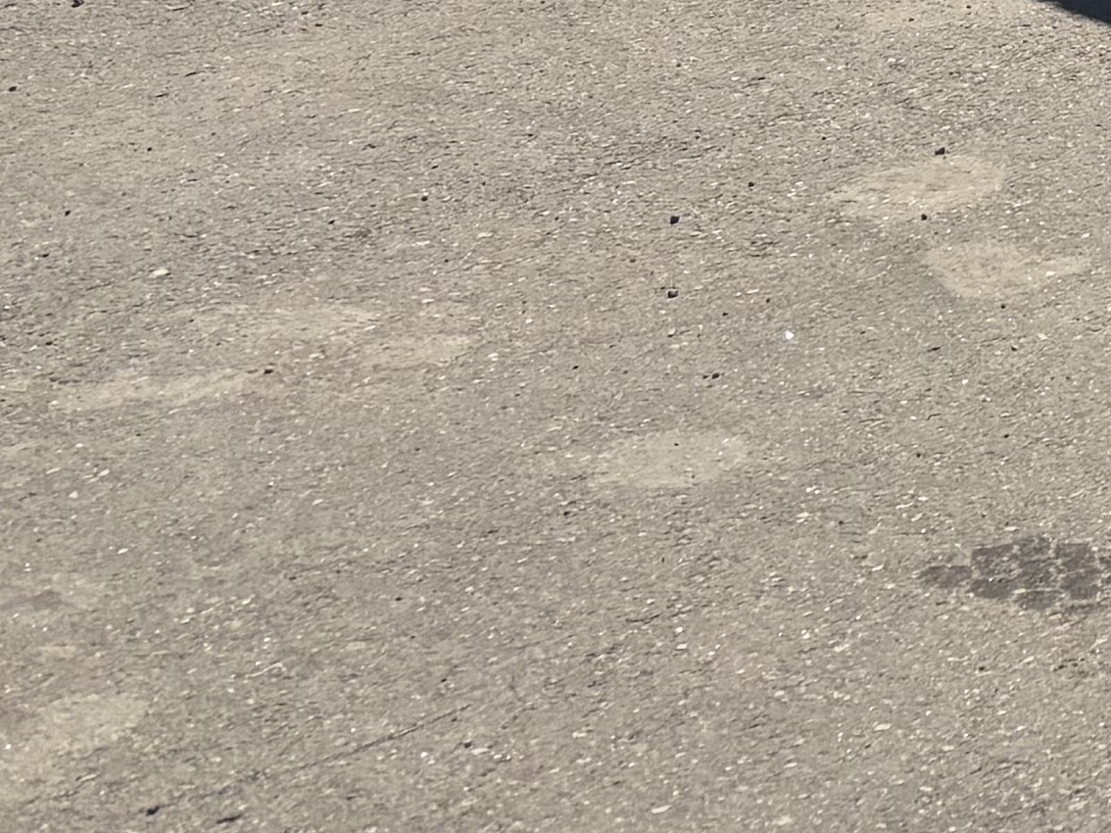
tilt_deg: -5.0
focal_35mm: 131
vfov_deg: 10.0
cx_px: 2402
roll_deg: -0.3
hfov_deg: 12.7
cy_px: -1101
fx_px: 4204
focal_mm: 5.96
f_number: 1.6
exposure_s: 1/5618
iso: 50
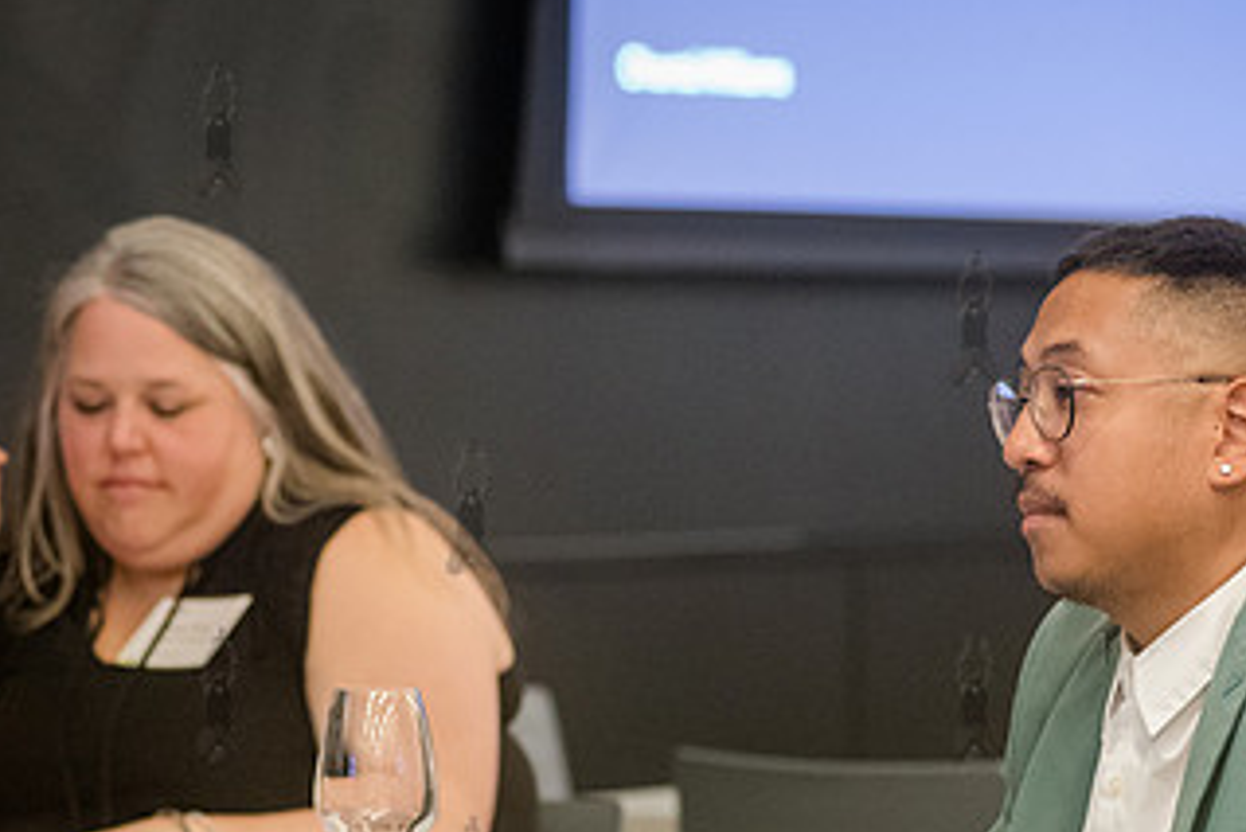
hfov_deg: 10.0
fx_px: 7098
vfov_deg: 6.7
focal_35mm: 205
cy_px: 693
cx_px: 973
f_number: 3.5
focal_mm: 112
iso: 6400
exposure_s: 1/200
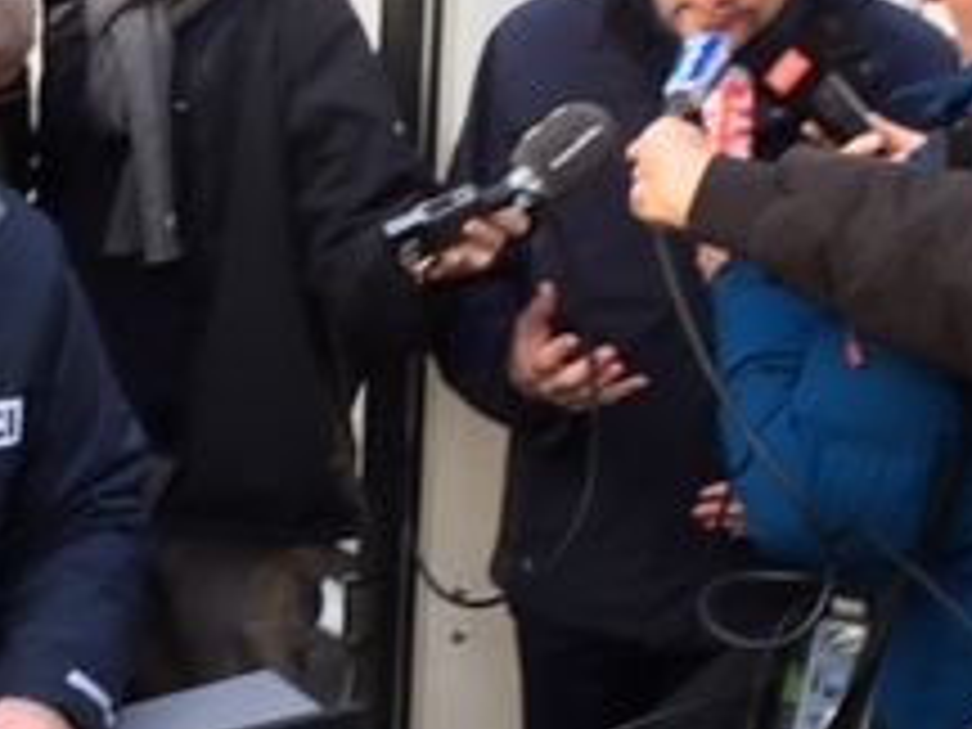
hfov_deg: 22.5
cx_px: 243
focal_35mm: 86
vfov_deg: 17.2
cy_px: 333
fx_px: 2415
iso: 25
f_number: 2.2
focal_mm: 4.15
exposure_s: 1/100
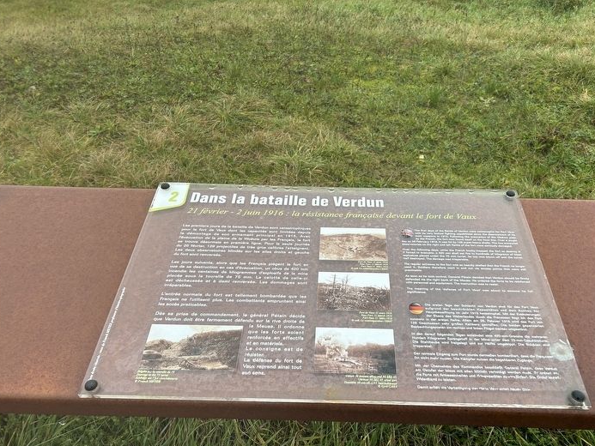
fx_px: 516
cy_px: 256
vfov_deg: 46.7
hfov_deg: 59.8
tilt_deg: -44.0
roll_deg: -1.1
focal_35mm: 30
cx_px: 331
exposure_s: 1/210
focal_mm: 5.7
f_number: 1.5
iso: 40
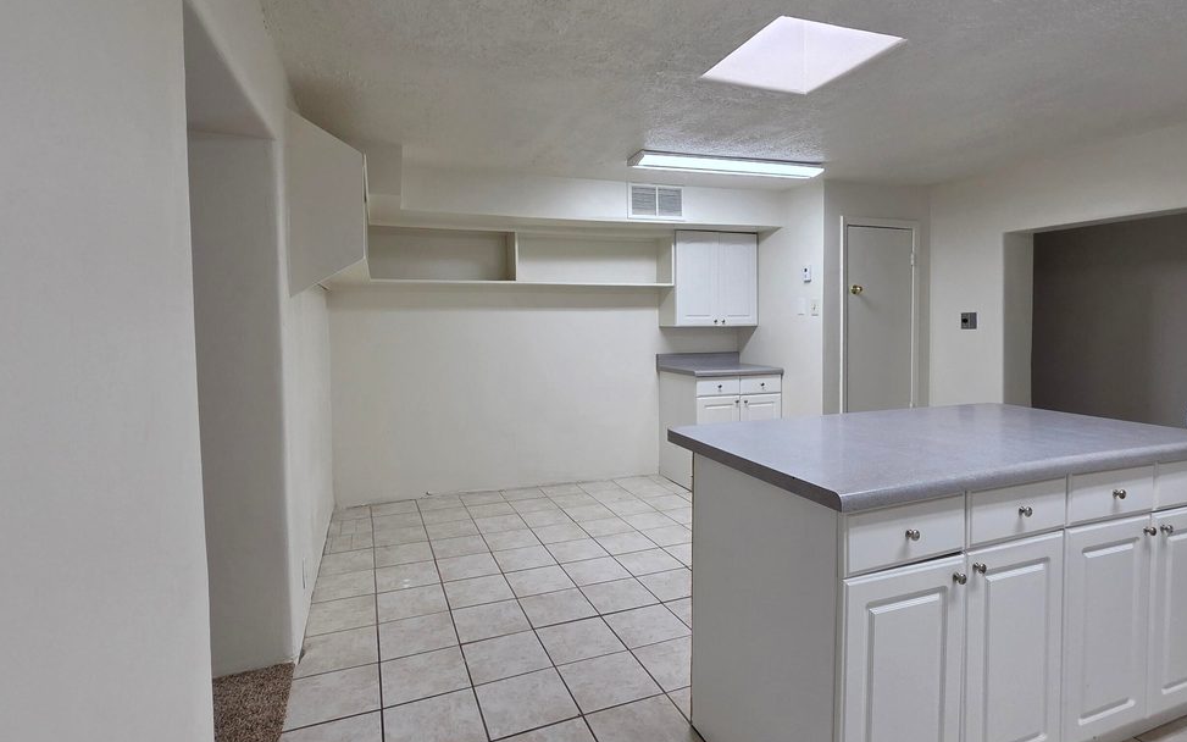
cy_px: 345
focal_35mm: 17
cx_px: 605
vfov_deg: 67.9
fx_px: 550
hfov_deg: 94.4
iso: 100
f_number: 2.2
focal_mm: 2.2
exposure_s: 1/120
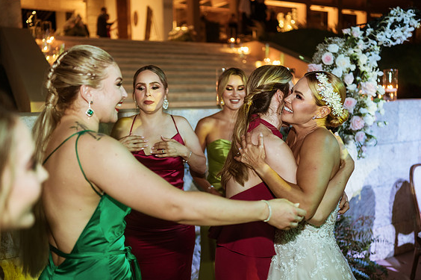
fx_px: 421
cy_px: 142
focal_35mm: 36
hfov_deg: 53.2
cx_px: 205
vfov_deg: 36.8
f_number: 1.8
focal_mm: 35
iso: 1000
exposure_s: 1/100
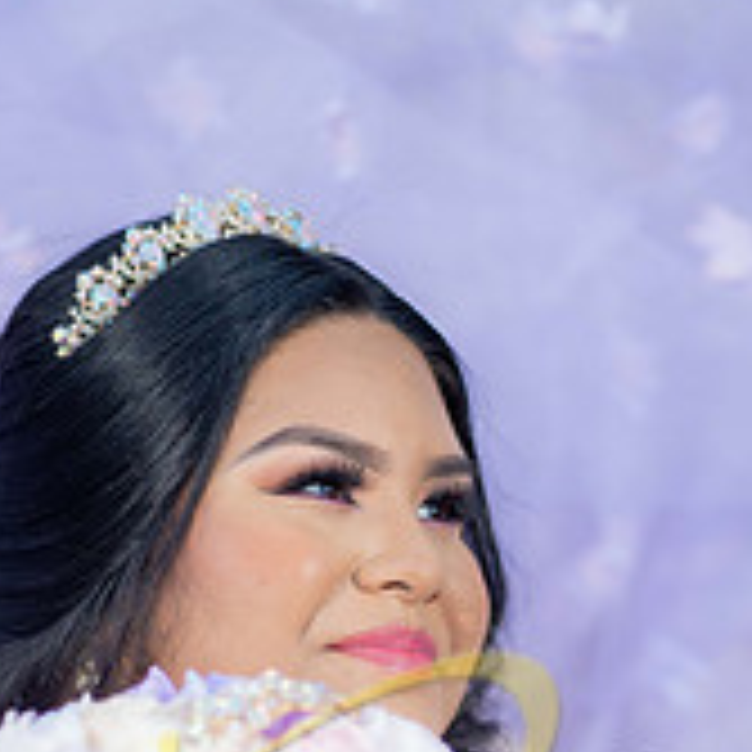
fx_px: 4793
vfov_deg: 8.8
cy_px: 986
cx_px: 351
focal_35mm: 195
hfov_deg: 9.0
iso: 125
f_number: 1.8
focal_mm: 85
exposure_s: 1/1250
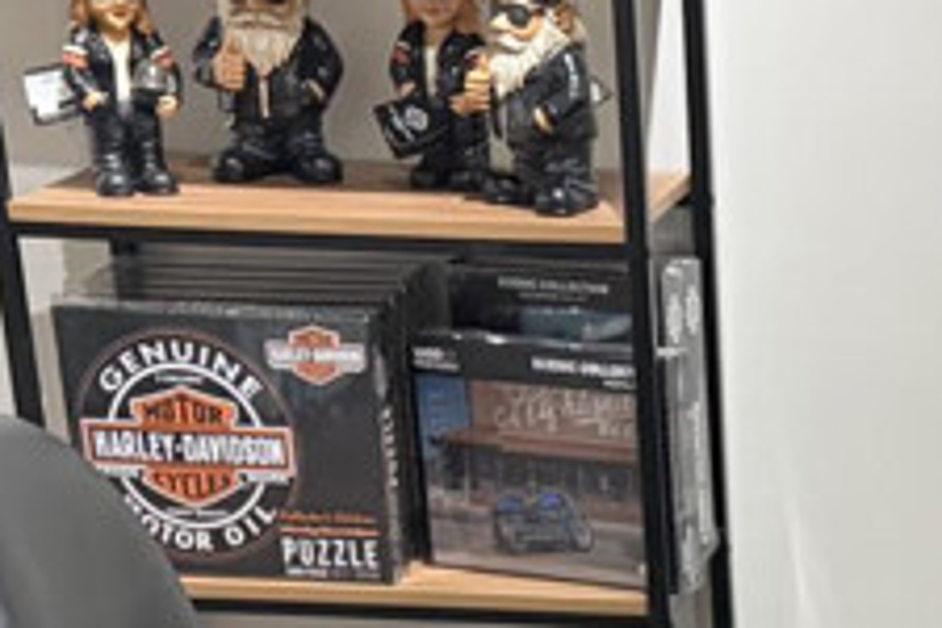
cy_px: 1365
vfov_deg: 9.8
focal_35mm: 128
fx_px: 3349
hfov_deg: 15.2
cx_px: 1258
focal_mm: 5.96
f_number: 1.6
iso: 400
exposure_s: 1/40
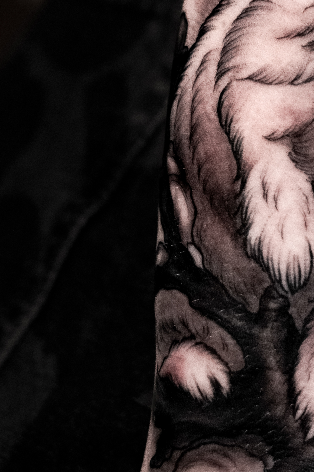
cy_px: 7
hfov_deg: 5.7
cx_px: 317
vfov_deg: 8.5
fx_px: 3153
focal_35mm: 241
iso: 2500
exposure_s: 1/200
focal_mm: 56
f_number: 2.5
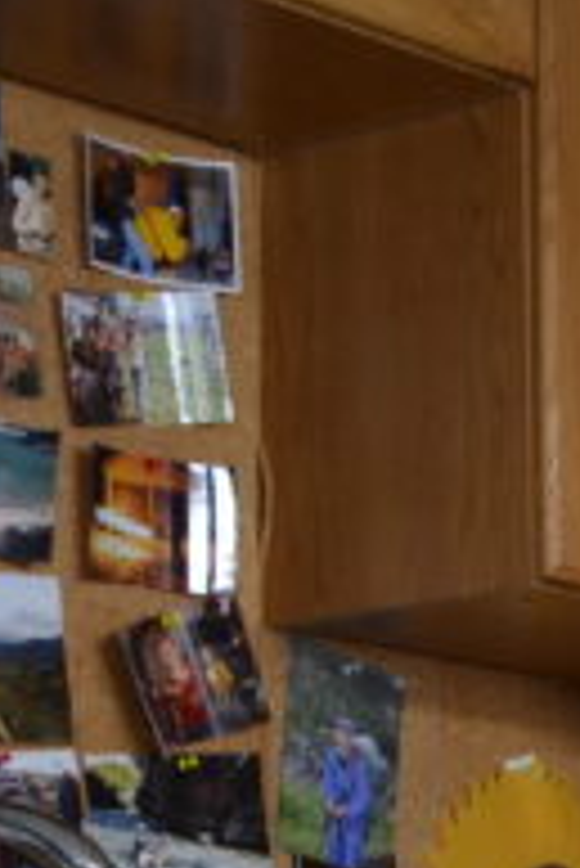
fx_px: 3449
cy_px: 1311
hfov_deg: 8.7
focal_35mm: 143
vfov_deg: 13.5
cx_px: 1394
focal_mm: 18
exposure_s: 1/2
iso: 100
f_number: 5.6
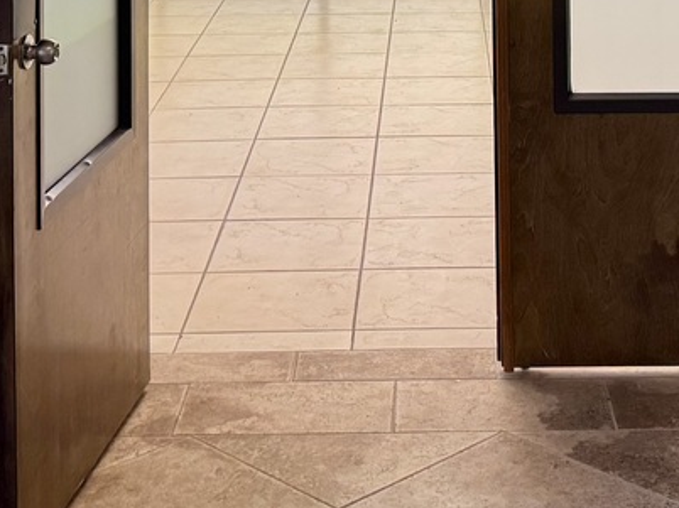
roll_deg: +0.8
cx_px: 449
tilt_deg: -1.3
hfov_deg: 22.7
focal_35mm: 86
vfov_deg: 15.5
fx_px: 1686
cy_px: -309
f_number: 1.78
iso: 200
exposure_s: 1/120
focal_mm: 6.76
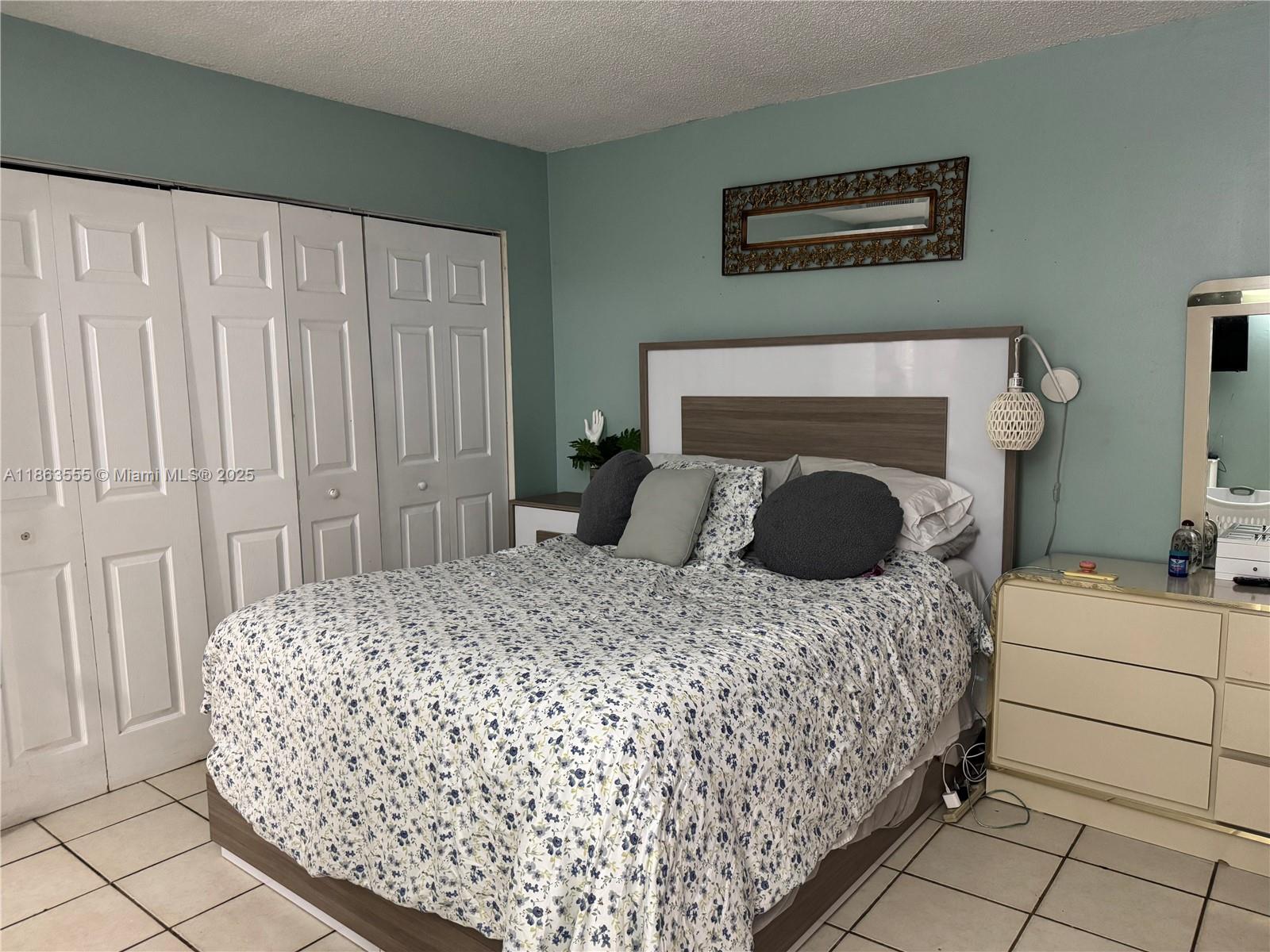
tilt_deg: -7.5
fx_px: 881
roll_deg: +0.3
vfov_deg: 56.8
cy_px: 476
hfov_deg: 71.6
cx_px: 635
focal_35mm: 24
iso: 640
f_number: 1.78
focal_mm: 6.76
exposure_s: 1/60
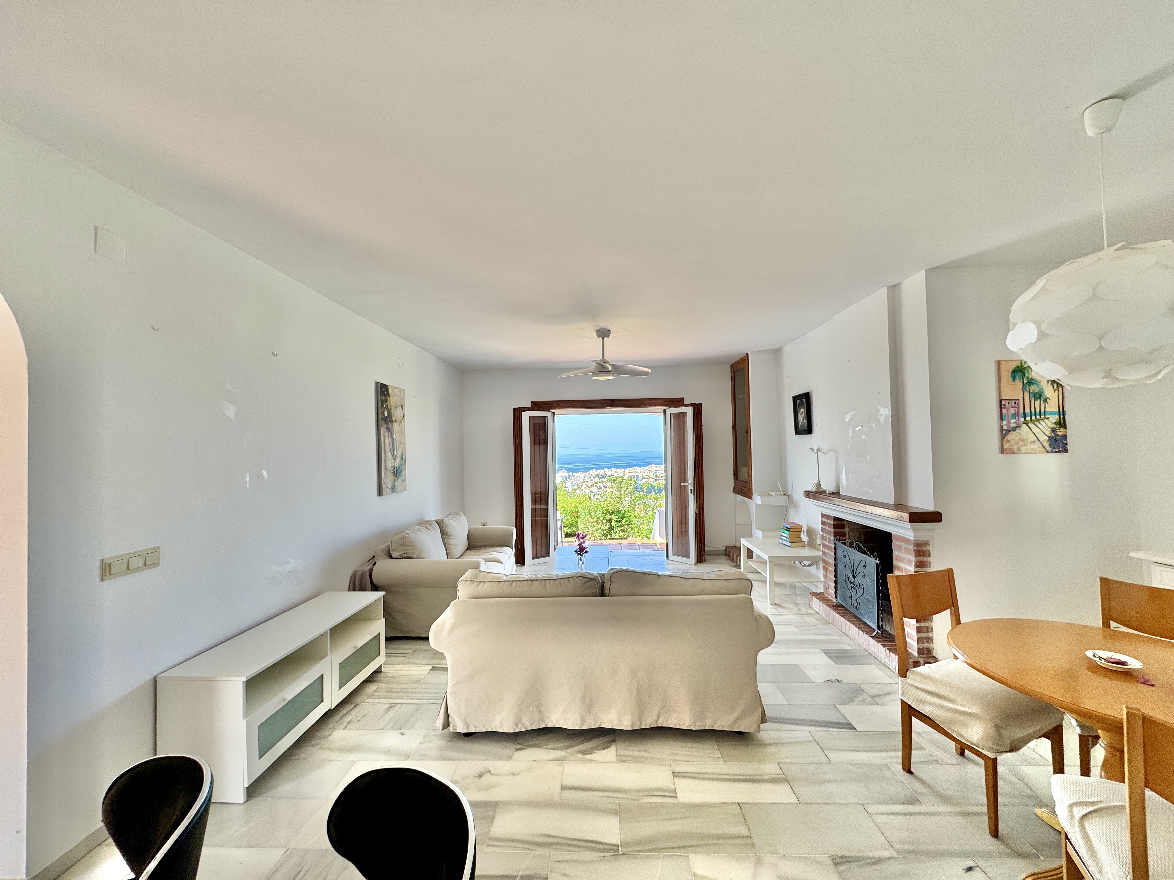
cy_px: 440
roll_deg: +0.6
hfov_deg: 102.1
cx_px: 587
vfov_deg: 85.7
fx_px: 475
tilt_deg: +1.2
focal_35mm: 14
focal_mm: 2.22
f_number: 2.2
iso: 40
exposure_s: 1/132
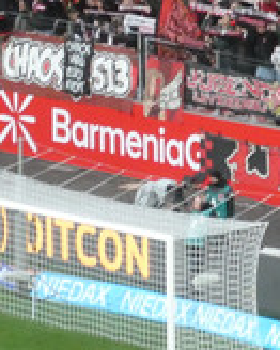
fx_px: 5340
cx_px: 663
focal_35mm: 515
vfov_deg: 3.8
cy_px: -77
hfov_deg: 3.0
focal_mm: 24.2
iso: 640
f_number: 5.3
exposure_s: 1/80
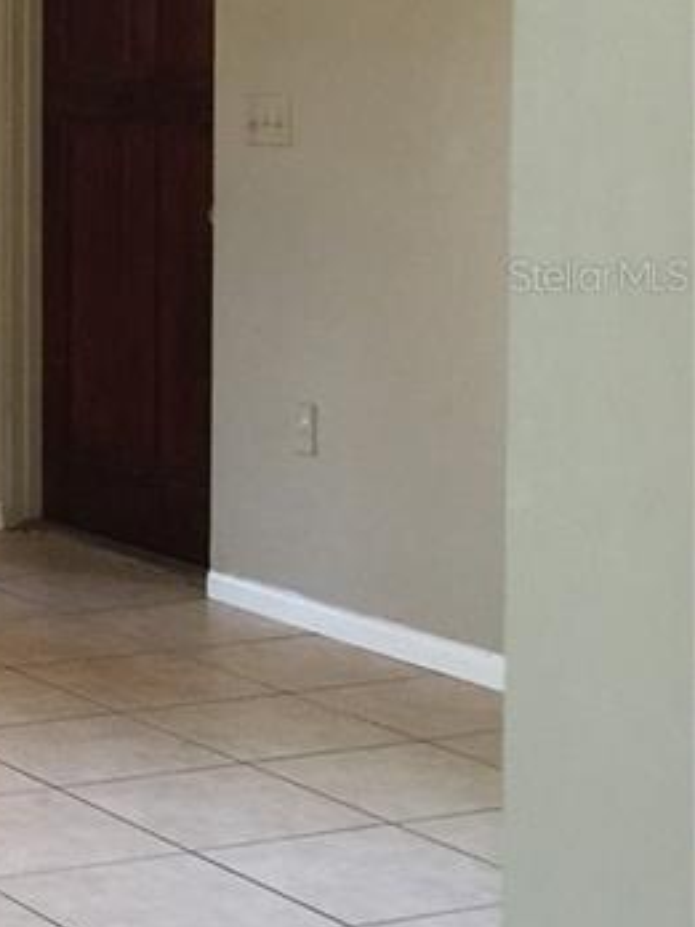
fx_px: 2677
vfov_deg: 19.5
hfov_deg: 13.5
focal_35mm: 100
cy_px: 274
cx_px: -501
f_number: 2.2
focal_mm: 4.15
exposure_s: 1/10
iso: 100
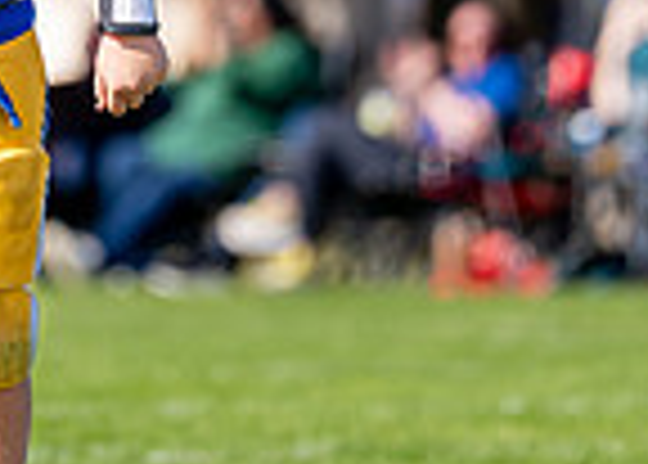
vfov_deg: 1.3
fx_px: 20069
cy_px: -161
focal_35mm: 1090
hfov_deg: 1.8
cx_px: -54
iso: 125
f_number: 2.8
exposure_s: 1/2500
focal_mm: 200
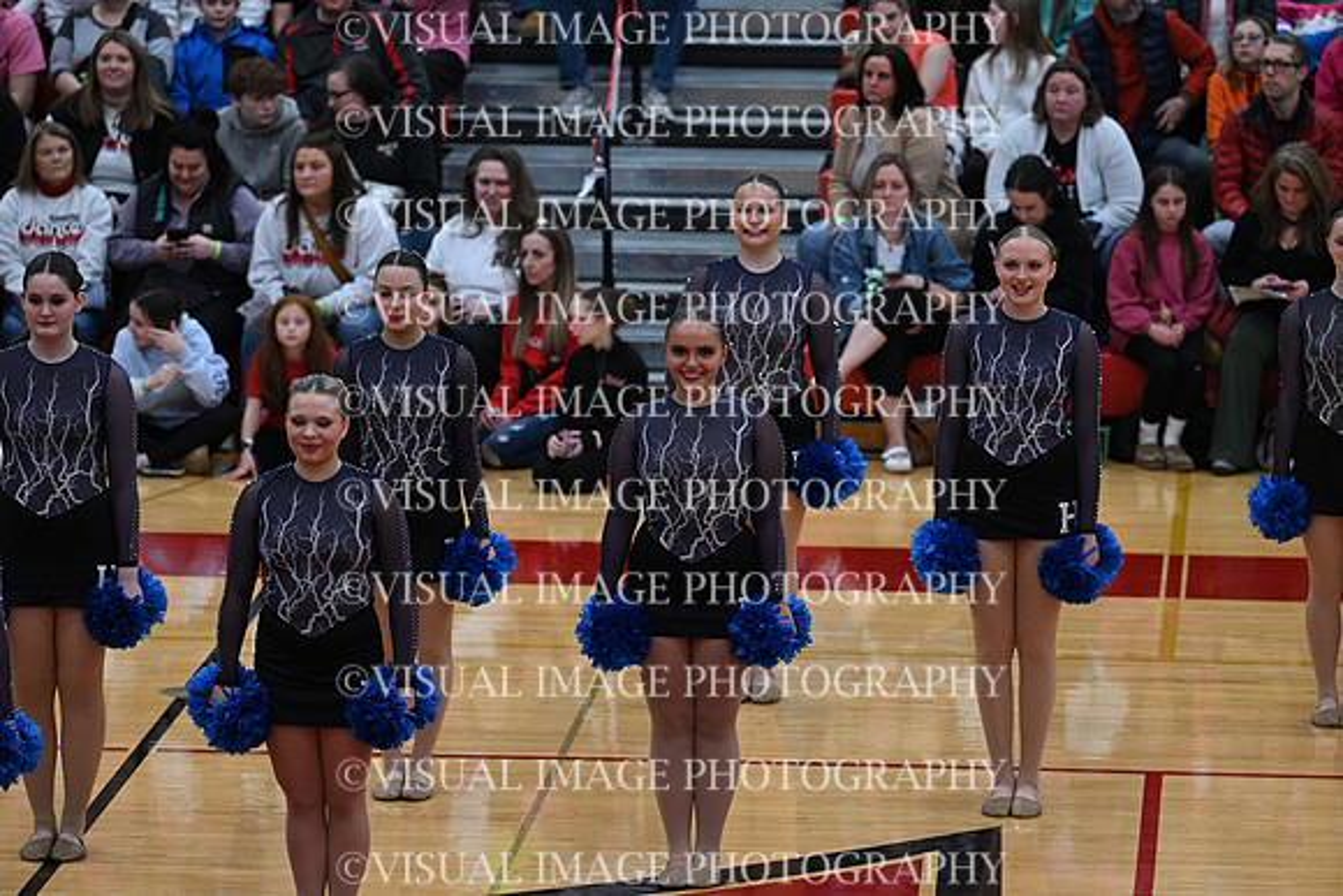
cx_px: 672
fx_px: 7463
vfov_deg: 6.9
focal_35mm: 200
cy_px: 448
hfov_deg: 10.3
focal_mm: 200
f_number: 4
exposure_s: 1/400
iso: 4000
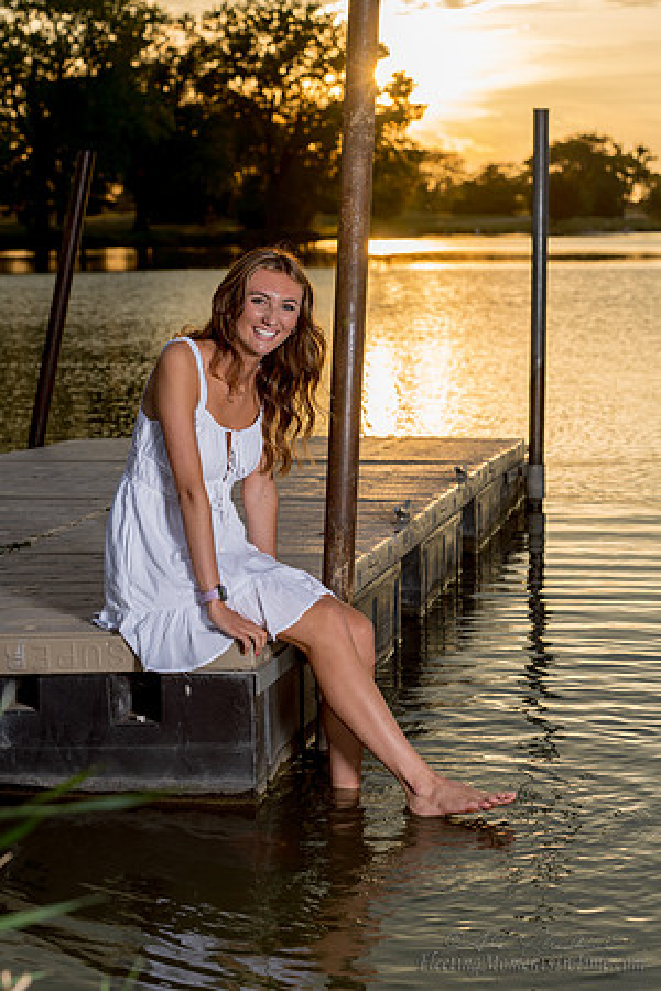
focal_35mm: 75
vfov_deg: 27.0
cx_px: 330
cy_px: 496
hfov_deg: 18.2
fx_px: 2065
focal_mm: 75
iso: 100
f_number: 5.6
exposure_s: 1/250
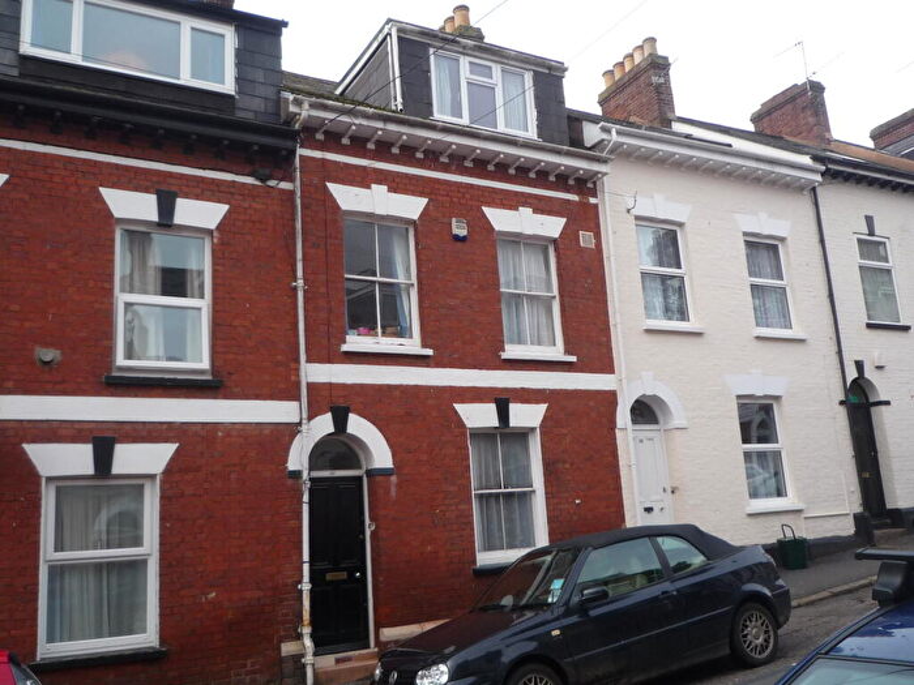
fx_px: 845
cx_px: 457
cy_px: 342
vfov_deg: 44.2
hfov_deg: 56.8
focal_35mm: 32
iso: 100
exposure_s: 1/320
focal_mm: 4.4
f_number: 2.8
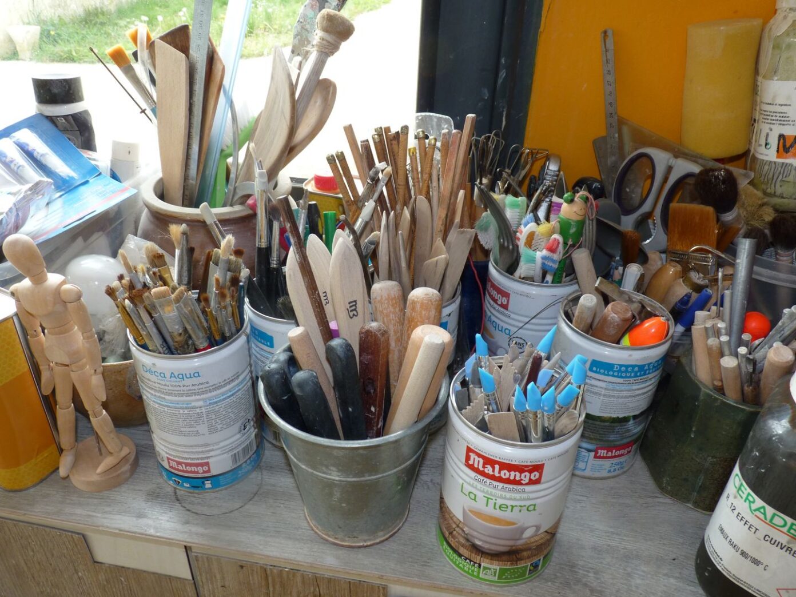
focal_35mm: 27
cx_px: 398
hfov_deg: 65.3
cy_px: 298
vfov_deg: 51.4
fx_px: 621
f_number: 3.6
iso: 100
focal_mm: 4.8
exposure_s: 1/50
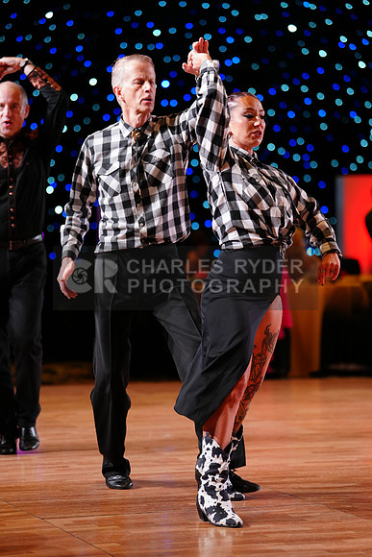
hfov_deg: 11.6
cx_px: 186
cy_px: 278
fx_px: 1828
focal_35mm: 118
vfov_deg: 17.3
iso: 1600
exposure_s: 1/400
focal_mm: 118
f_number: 2.8
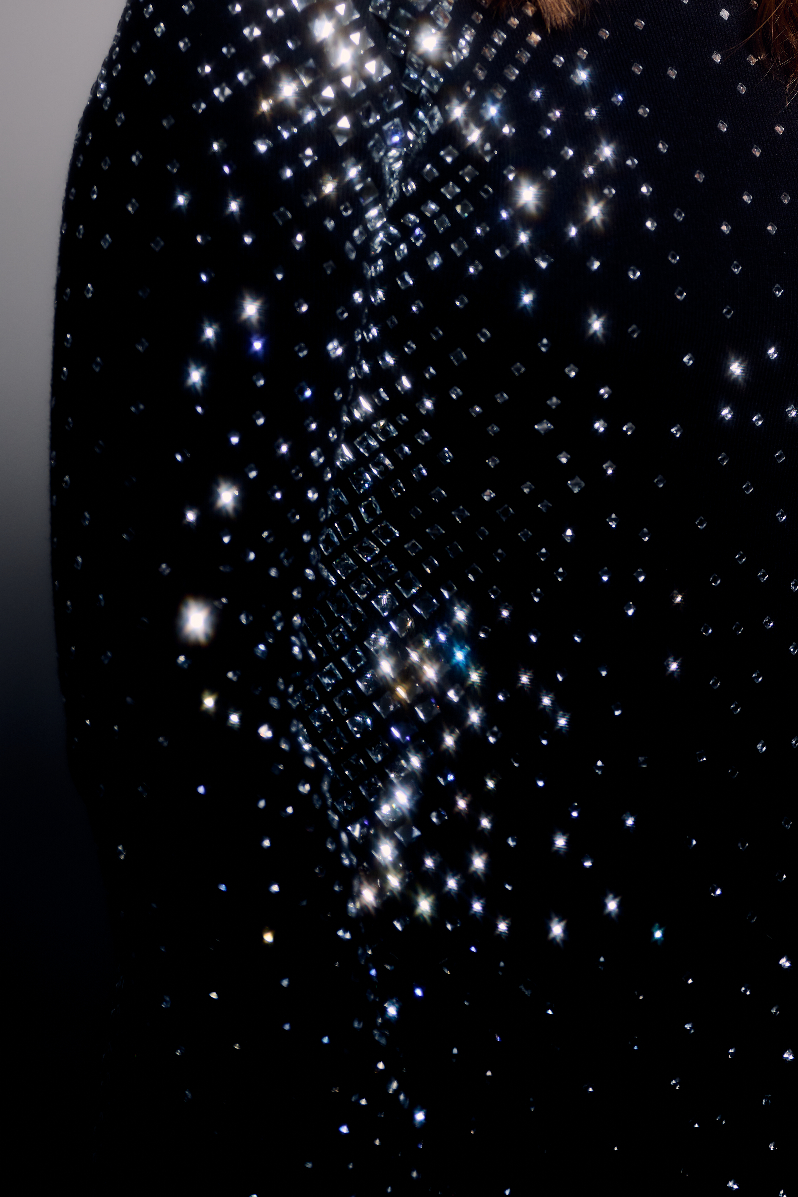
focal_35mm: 84
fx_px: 2793
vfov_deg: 23.0
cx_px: 705
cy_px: -55
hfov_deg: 16.1
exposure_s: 1/200
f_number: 2.8
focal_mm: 40
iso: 100
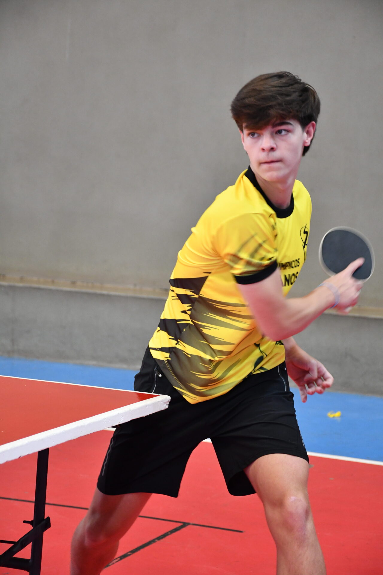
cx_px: 192
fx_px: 1675
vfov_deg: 19.5
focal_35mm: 105
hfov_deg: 13.0
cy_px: 288
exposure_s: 1/125
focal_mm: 70
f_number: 5
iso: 2000
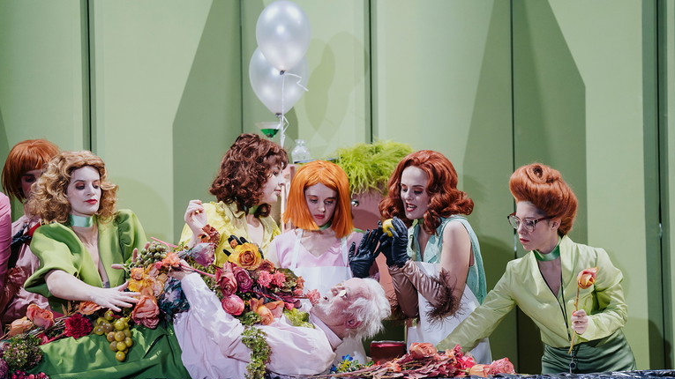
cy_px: 190
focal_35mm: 183
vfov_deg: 6.6
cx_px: 338
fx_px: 3275
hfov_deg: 11.8
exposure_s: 1/320
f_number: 3.2
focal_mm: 174
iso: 2000
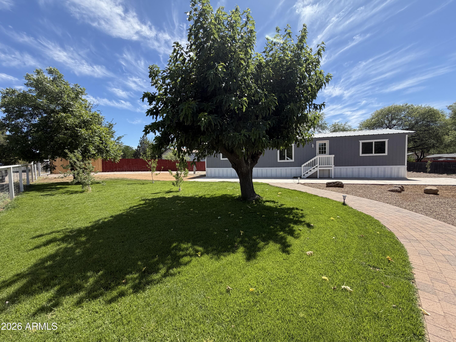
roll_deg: +1.3
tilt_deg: -1.9
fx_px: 184
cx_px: 228
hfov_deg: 102.1
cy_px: 171
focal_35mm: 14
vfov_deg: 85.7
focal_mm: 2.22
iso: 32
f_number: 2.2
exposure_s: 1/770
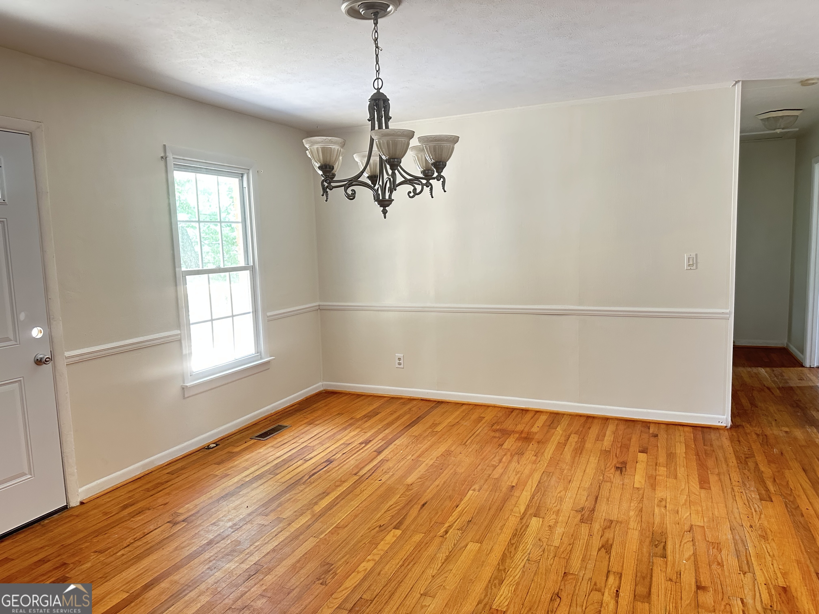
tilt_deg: -7.5
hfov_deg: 71.6
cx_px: 410
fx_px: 568
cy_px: 307
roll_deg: +1.9
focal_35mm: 24
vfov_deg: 56.8
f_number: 1.78
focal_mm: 6.86
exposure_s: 1/60
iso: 500
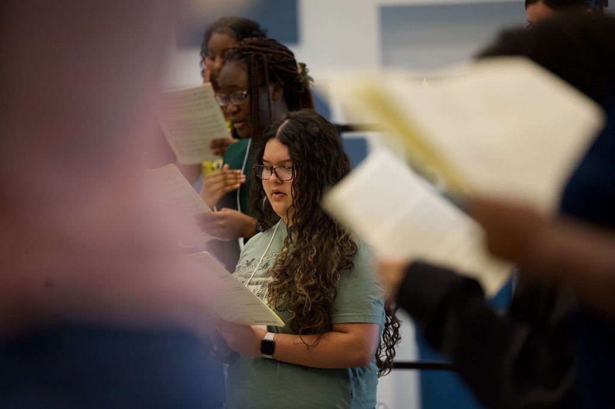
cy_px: 204
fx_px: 3072
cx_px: 308
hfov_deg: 11.4
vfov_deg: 7.6
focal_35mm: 180
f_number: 2.8
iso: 2000
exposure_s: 1/320
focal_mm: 180
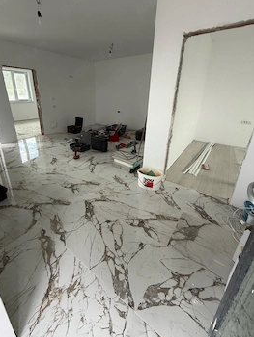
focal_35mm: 16
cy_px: 151
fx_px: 156
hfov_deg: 77.8
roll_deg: -0.9
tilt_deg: -20.1
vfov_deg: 94.1
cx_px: 110
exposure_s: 1/99
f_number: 2.2
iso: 64
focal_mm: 2.22
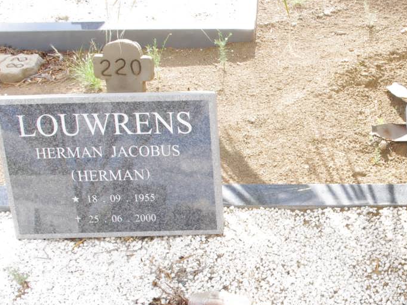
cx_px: 330
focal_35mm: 51
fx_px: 599
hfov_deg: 36.2
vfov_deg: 28.2
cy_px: 224
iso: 800
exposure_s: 1/125
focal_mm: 20
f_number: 11
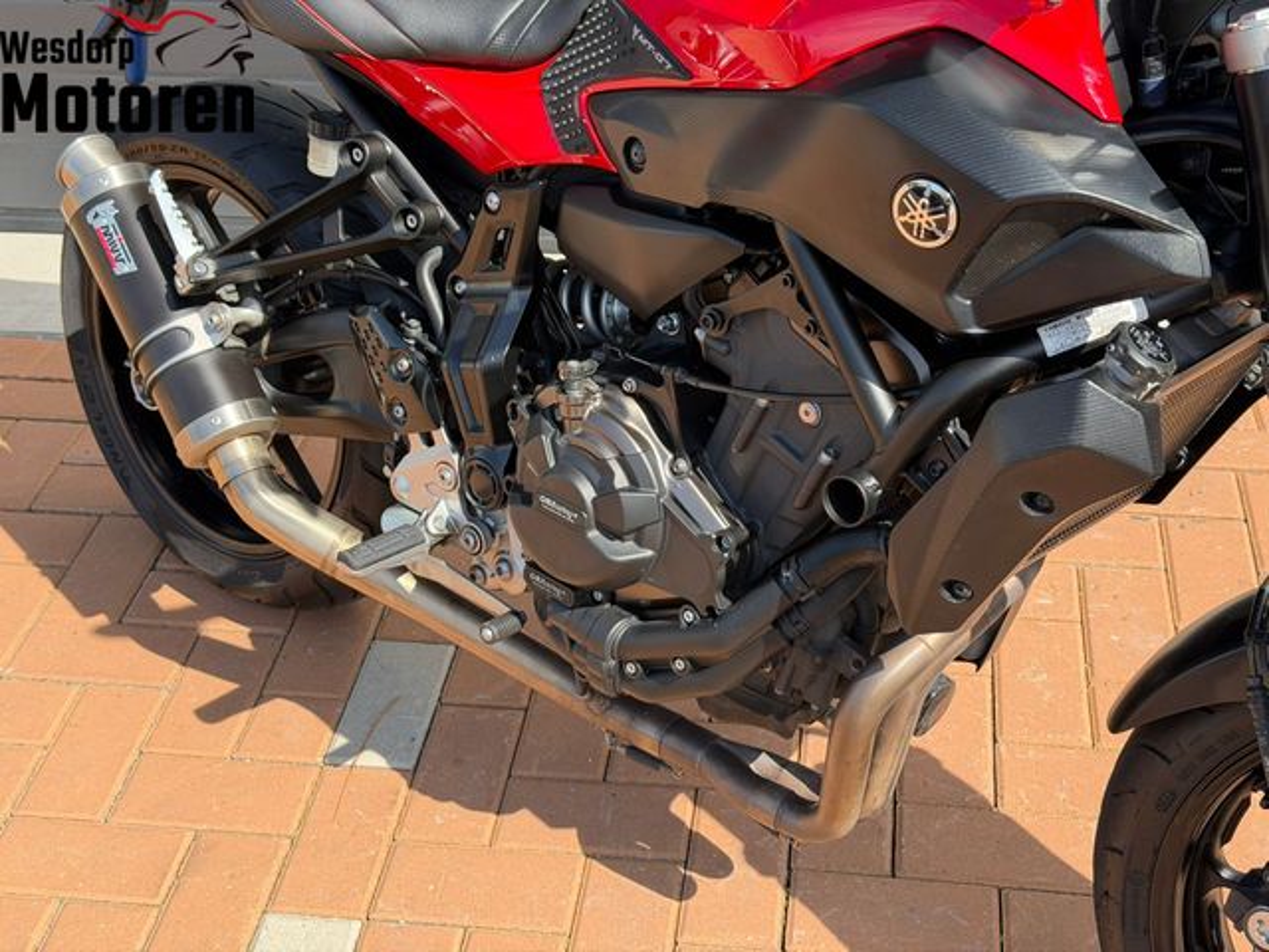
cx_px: 634
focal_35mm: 48
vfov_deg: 30.3
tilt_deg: -32.8
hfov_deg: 39.7
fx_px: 1760
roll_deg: +3.3
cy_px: 476
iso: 80
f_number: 1.78
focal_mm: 6.76
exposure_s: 1/1456
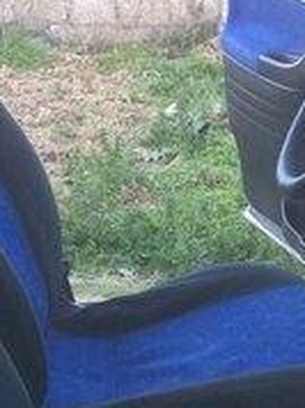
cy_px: 472
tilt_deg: -30.6
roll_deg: -2.1
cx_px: 277
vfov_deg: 22.5
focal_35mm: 81
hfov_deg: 17.9
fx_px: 954
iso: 64
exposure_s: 1/100
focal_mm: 4.15
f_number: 2.2
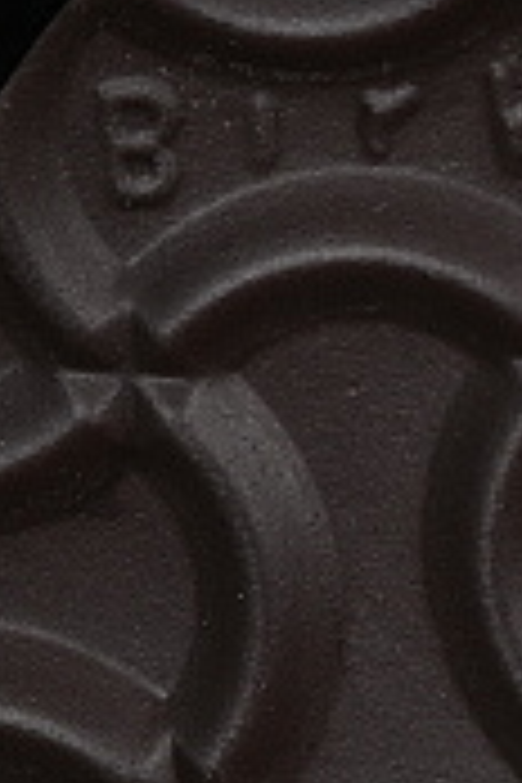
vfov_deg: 4.4
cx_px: 544
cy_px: 1152
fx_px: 10135
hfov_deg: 2.9
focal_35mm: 466
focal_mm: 50
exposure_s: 1/60
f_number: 6.3
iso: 160
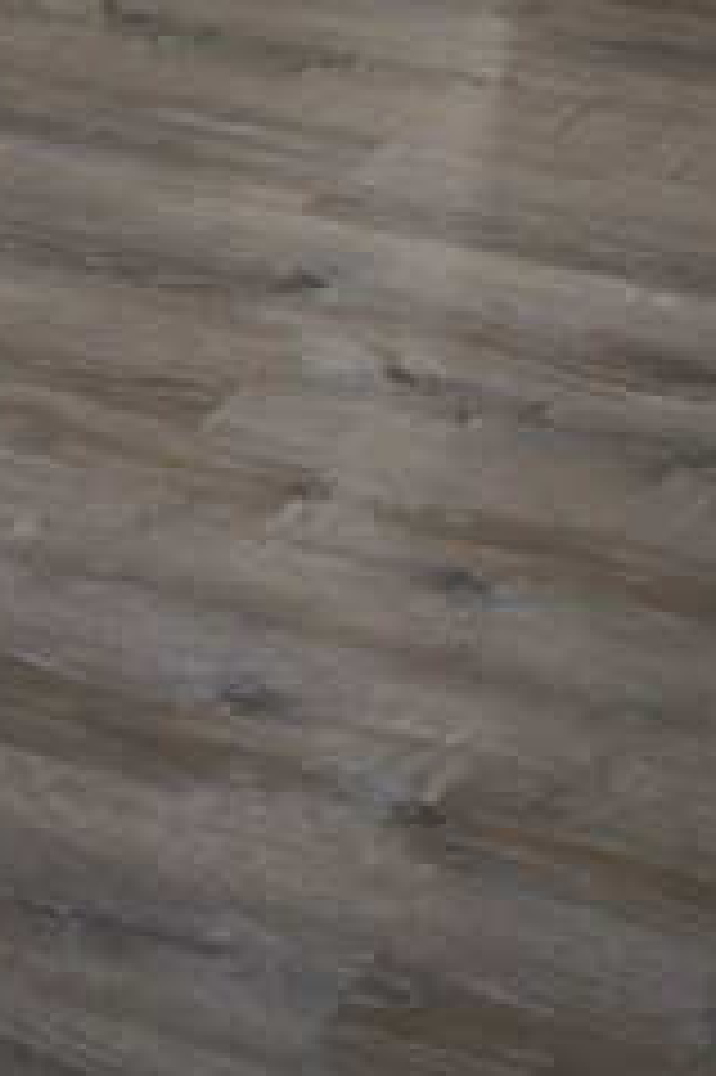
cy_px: -1049
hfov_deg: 12.5
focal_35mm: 109
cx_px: 563
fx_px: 3256
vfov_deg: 15.3
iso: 1100
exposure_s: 1/125
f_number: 2.8
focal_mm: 24
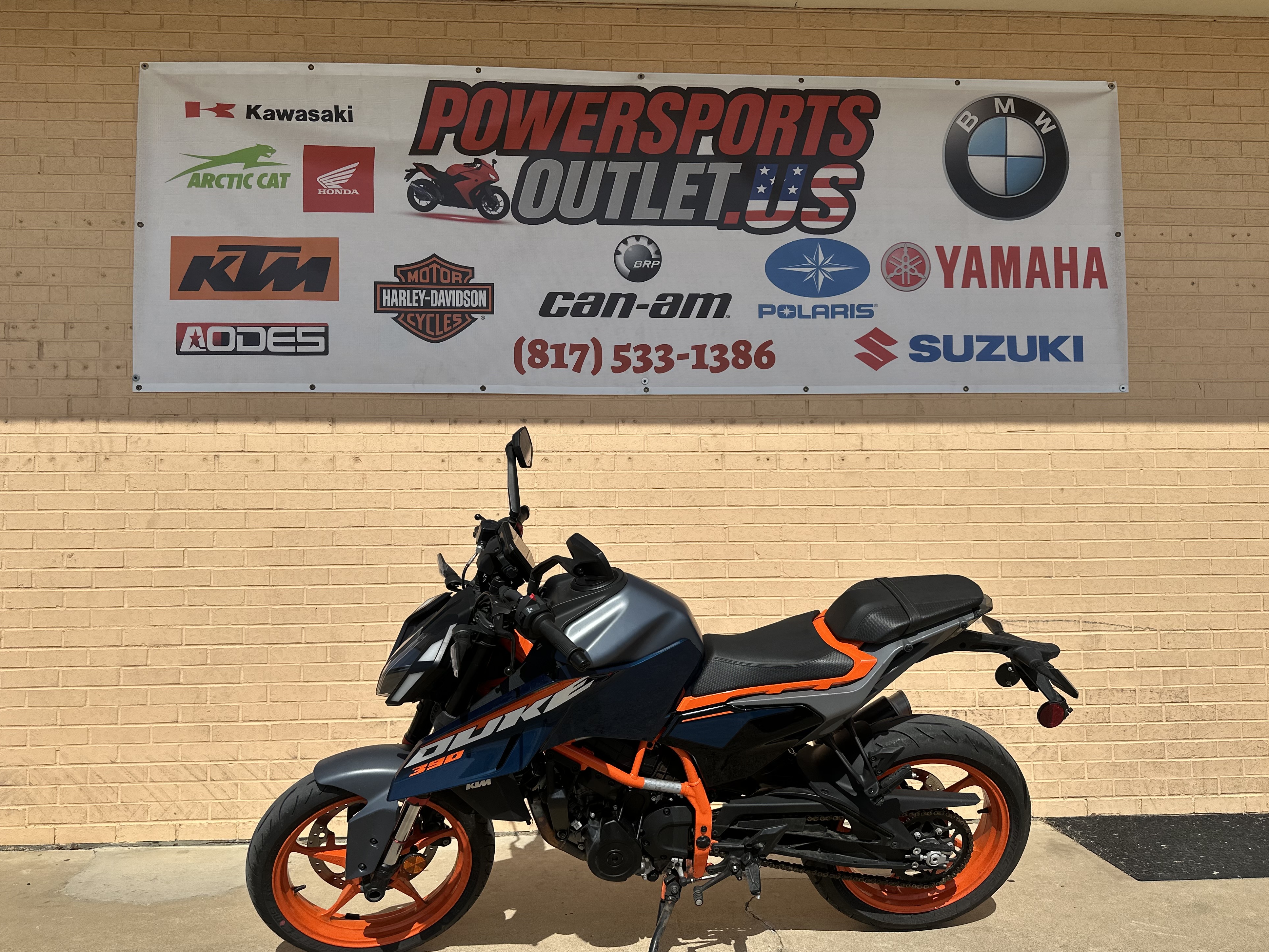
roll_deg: +0.2
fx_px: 916
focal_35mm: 25
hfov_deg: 69.4
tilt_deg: +3.9
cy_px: 485
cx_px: 646
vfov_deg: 54.9
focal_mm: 6.86
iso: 80
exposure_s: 1/7576
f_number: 1.78
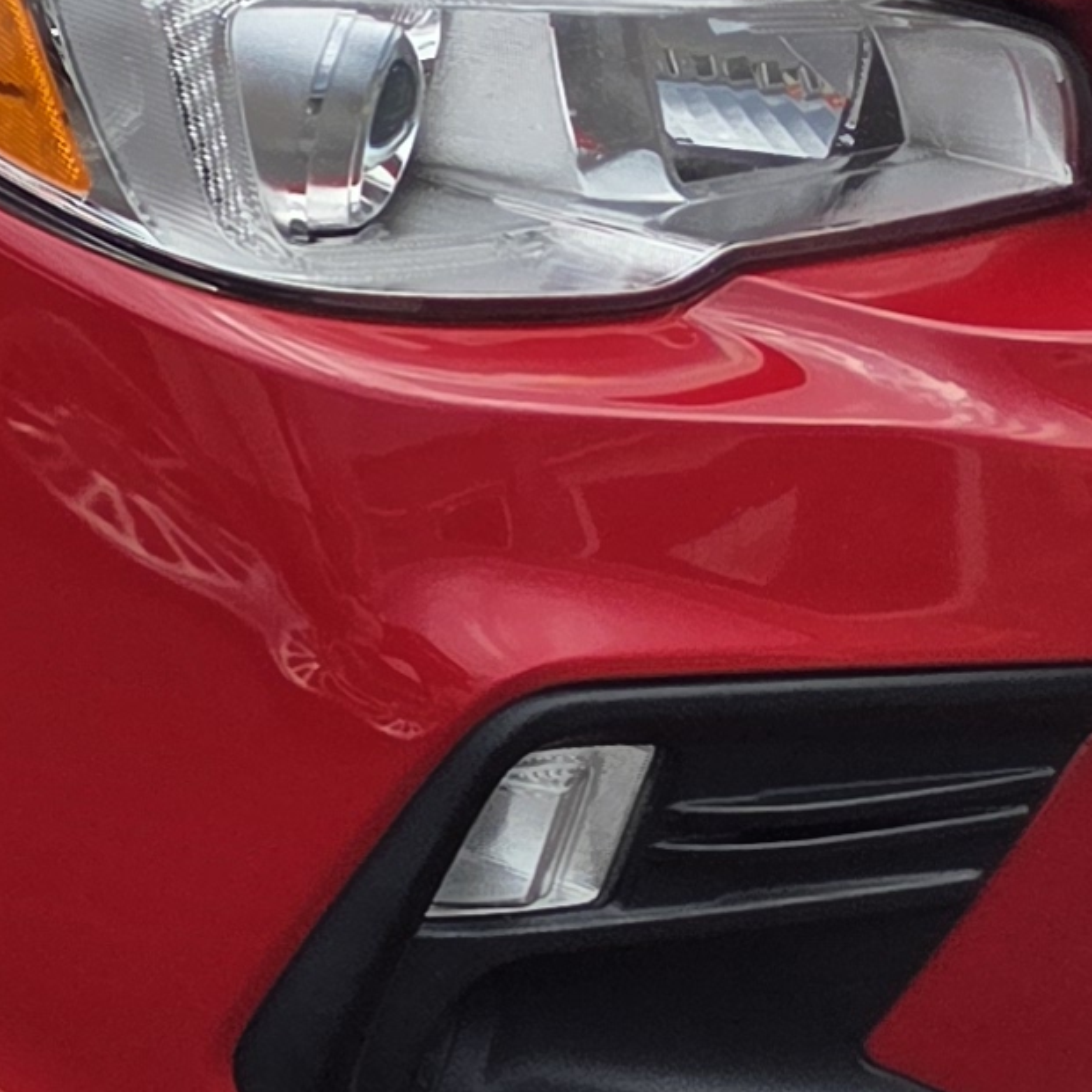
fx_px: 4675
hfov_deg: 10.7
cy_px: -40
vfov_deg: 13.1
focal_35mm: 131
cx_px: -1794
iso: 80
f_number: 1.8
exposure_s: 1/1429
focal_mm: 5.4
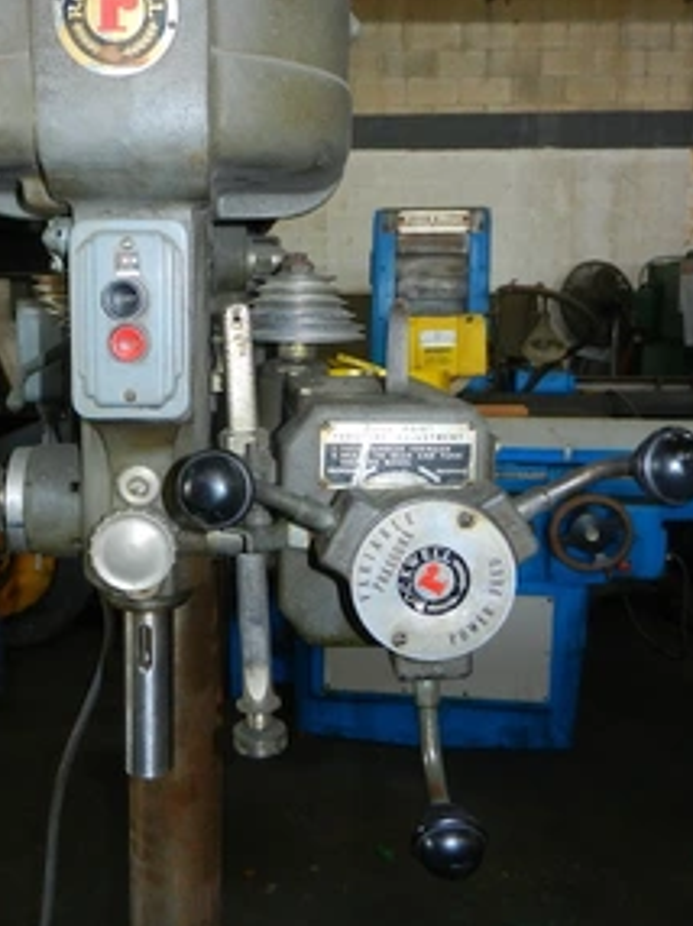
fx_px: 936
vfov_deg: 52.6
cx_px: 236
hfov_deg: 40.2
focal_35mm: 35
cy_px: 427
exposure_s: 1/30
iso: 200
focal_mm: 4.5
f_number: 3.5
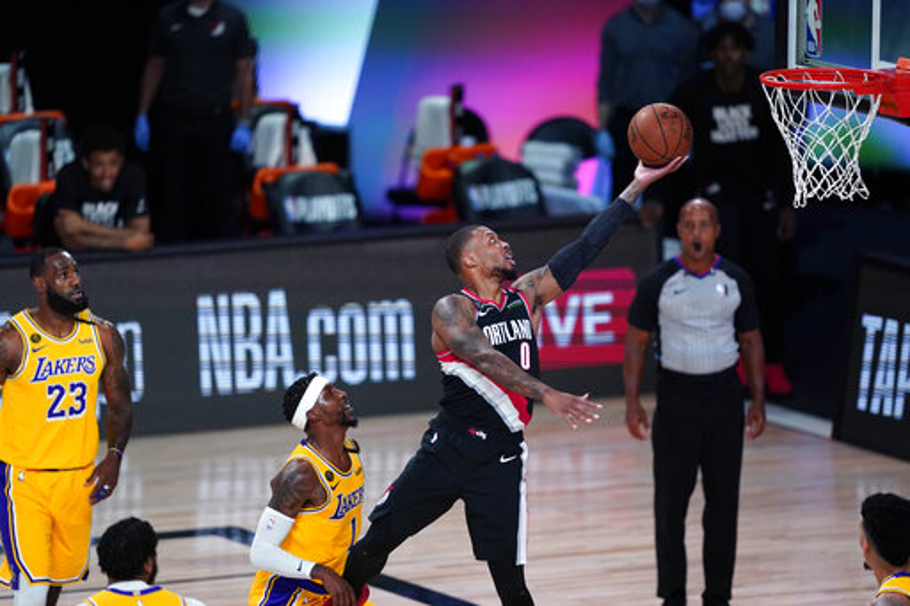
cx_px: 455
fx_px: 10107
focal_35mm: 400
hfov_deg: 5.2
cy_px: 303
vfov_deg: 3.4
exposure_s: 1/2000
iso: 4000
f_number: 2.8
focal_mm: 400
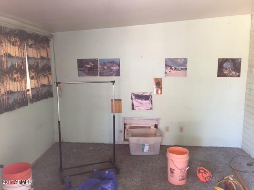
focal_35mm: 29
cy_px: 95
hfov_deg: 61.7
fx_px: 213
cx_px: 127
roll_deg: -1.2
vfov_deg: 48.2
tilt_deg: -9.3
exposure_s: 1/30
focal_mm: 4.15
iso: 80
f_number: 2.2
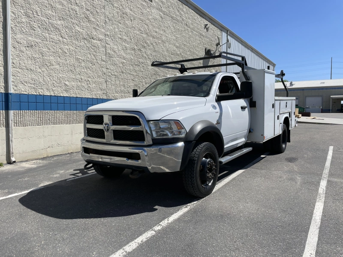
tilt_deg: -3.8
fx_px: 258
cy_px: 128
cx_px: 172
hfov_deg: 67.3
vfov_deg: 53.1
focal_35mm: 26
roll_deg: +0.6
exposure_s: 1/5051
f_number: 1.6
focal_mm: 4.2
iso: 32
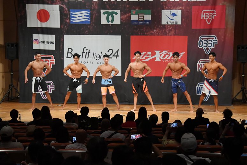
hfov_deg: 18.9
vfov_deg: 12.7
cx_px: 124
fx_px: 741
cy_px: 82
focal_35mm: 108
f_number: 5.6
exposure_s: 1/400
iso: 7200
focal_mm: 72
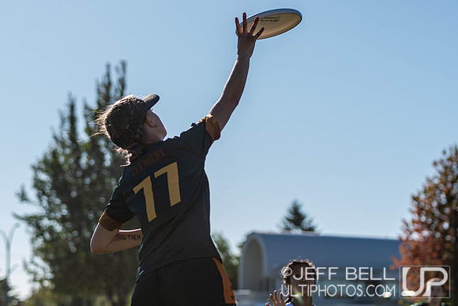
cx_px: 221
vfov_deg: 11.6
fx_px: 1505
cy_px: 147
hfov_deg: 17.3
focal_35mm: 118
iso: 100
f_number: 2.8
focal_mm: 70
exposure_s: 1/1250
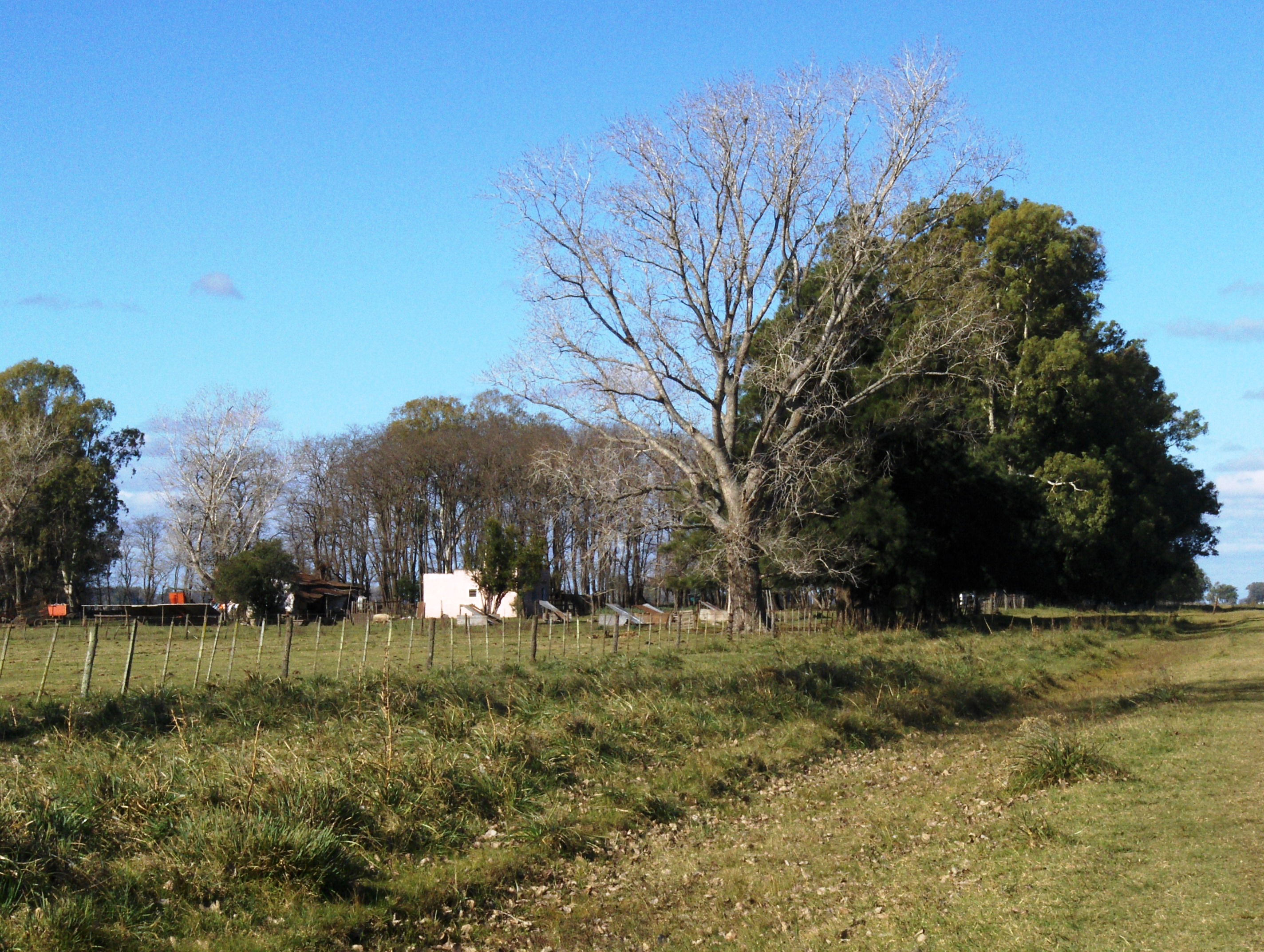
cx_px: 632
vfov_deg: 15.6
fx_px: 3474
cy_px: 476
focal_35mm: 95
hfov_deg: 20.6
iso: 100
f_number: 9.1
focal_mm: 15.2
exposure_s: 1/332
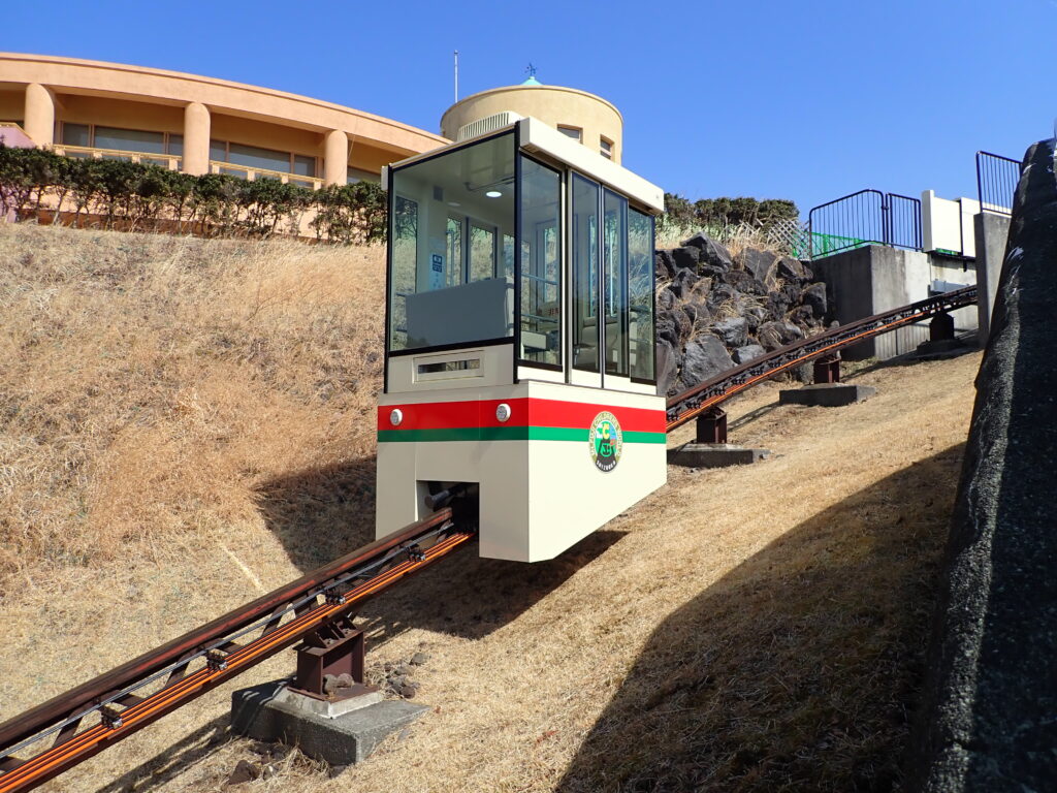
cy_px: 396
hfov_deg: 69.4
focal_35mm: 25
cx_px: 528
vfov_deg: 54.9
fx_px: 763
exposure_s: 1/250
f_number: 8
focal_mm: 4.5
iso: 100
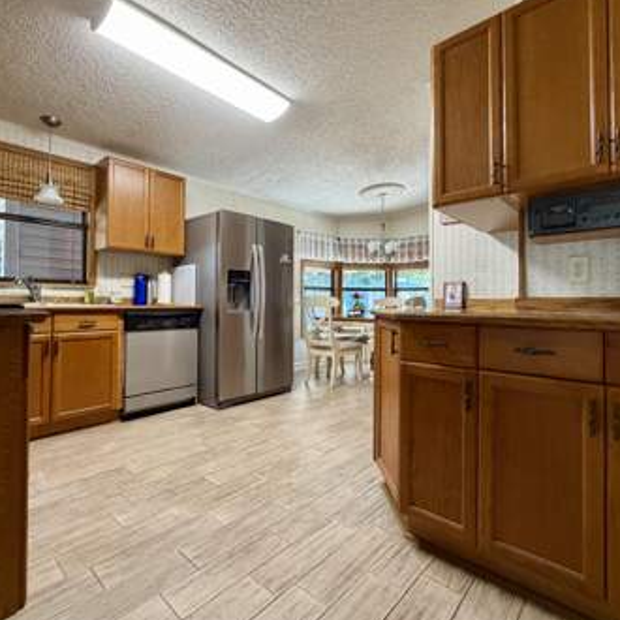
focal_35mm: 18
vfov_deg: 80.7
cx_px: 325
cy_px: 294
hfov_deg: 80.7
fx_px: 365
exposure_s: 1/60
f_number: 2.2
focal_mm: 2.22
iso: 250
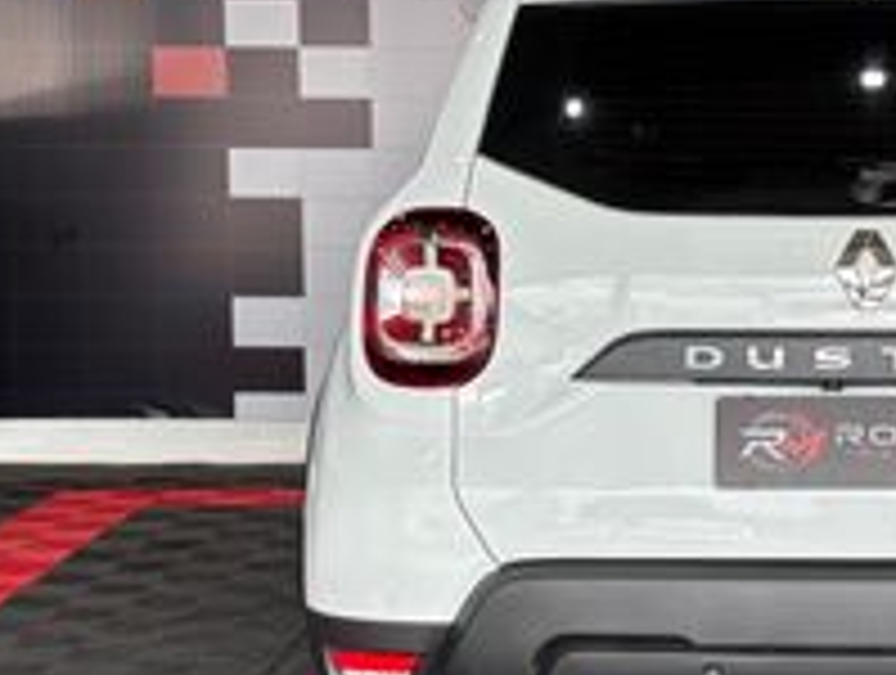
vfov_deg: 12.1
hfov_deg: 15.7
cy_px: 297
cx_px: 860
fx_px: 3189
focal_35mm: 123
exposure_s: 1/327
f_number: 1.6
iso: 32
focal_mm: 5.96
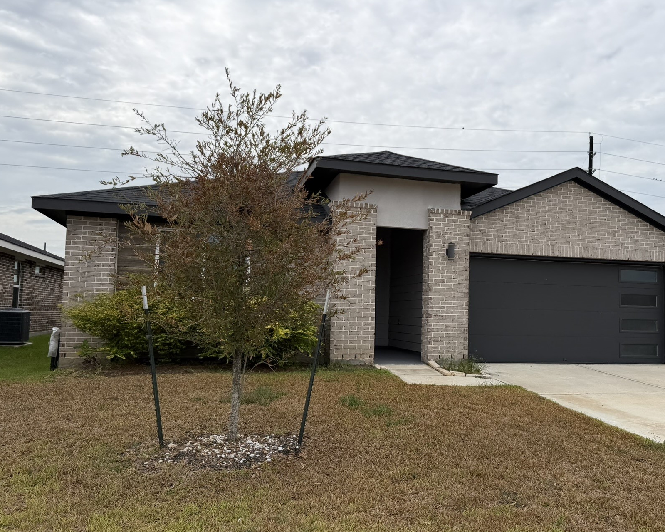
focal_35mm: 30
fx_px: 590
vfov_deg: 48.5
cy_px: 278
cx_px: 394
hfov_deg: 58.4
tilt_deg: -1.0
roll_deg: -1.8
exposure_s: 1/5714
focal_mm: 6.76
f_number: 1.78
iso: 80
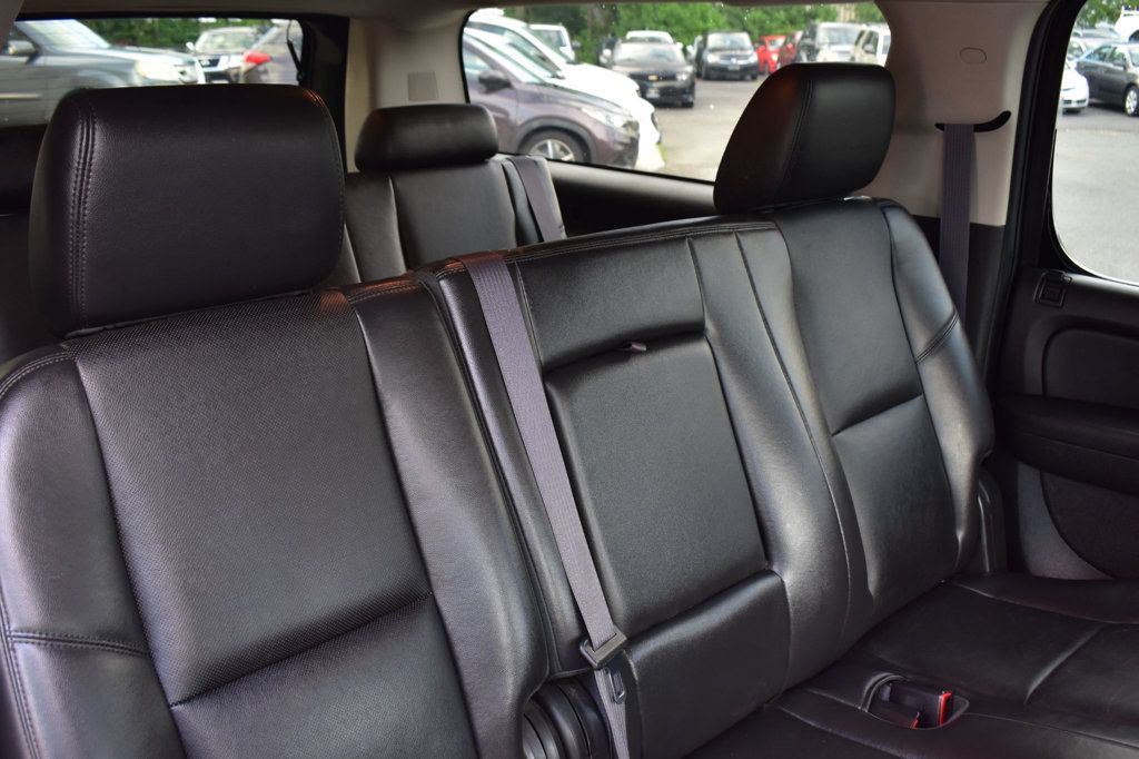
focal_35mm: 33
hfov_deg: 57.2
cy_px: 380
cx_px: 570
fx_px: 1044
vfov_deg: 39.9
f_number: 6.3
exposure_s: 1/15
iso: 640
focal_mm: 22
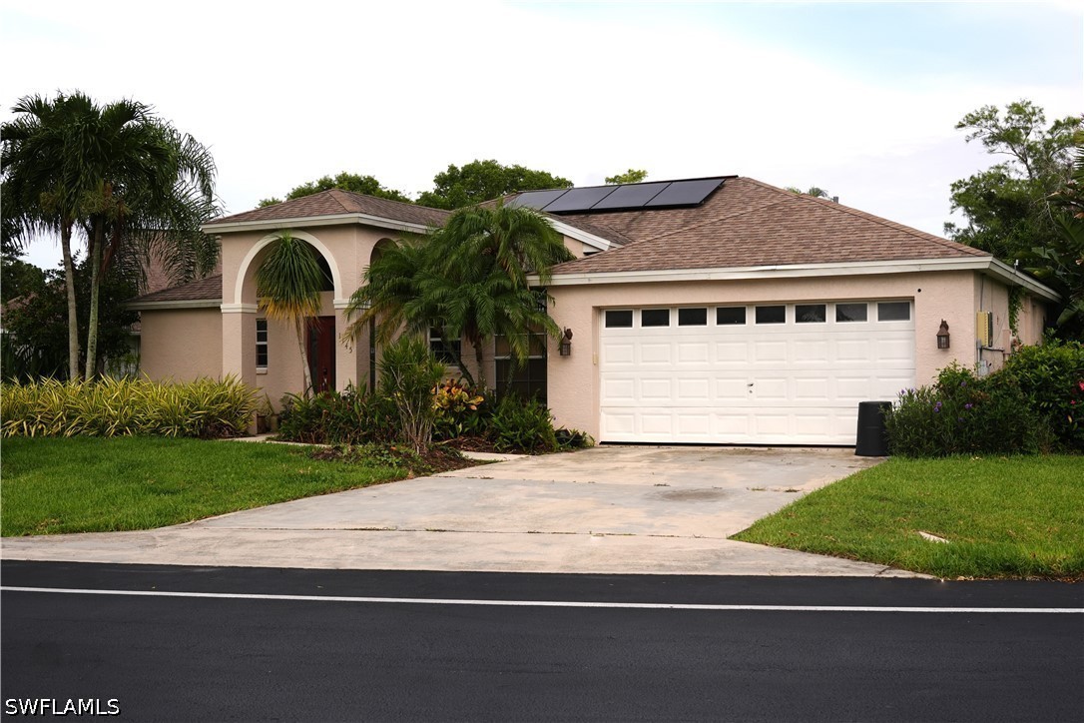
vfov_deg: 31.9
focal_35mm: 42
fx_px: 1265
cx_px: 542
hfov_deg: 46.4
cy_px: 362
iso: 250
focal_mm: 28
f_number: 5.6
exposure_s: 1/1250
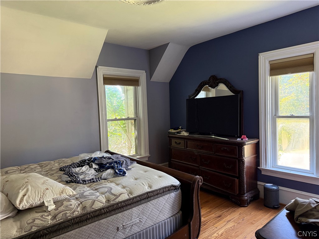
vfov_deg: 56.8
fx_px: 221
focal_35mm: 24
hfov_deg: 71.6
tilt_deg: -2.1
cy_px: 120
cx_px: 160
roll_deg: +1.7
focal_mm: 6.76
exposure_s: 1/60
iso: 400
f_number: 1.78
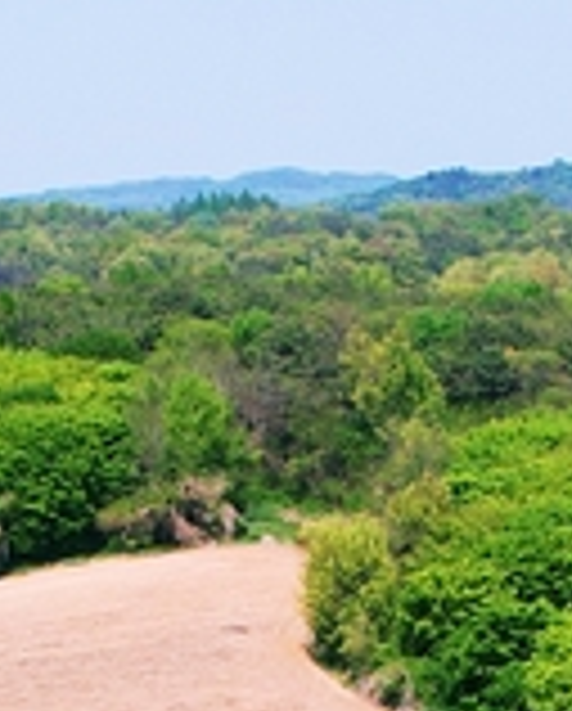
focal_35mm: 150
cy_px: 1514
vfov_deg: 11.3
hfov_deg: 10.3
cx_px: 320
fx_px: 3165
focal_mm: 8.38
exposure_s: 1/1600
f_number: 2.8
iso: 130
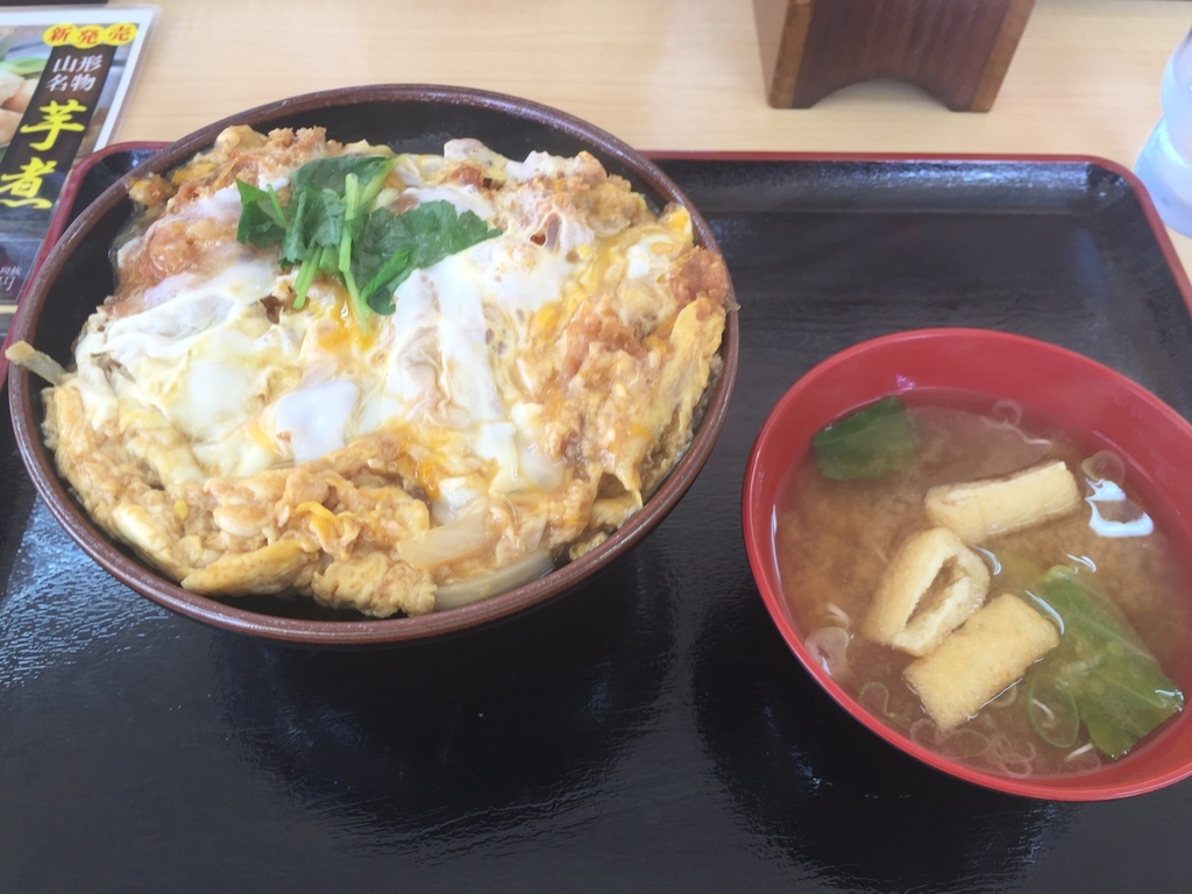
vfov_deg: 48.2
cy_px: 447
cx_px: 596
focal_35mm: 29
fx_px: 999
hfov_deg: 61.7
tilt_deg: -55.2
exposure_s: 1/50
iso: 32
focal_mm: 4.15
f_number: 2.2
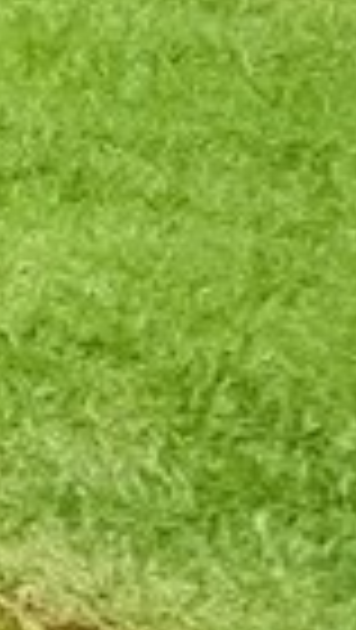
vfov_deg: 15.0
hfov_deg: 5.1
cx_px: -1830
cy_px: -646
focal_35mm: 115
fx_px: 1925
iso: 1250
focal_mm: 10
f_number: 11
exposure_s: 1/2000
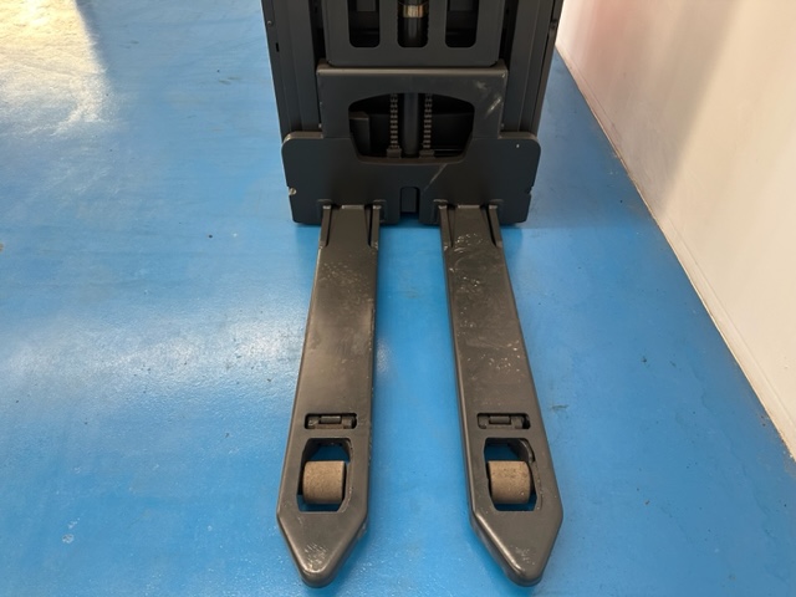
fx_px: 552
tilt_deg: -44.2
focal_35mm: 24
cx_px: 398
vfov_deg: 56.8
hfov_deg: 71.6
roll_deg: -0.9
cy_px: 298
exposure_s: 1/121
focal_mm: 6.86
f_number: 1.78
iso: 200
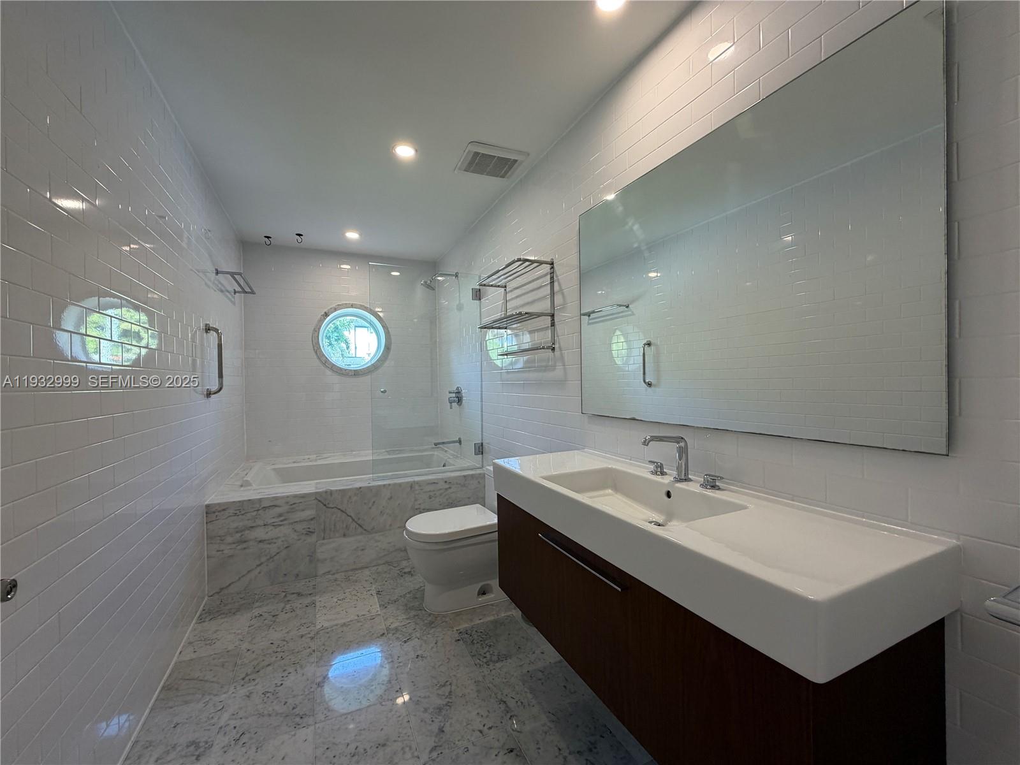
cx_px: 510
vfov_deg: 85.7
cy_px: 382
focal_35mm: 14
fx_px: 413
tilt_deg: -0.2
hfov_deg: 102.1
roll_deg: +0.9
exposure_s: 1/120
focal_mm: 2.22
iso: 125
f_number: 2.2
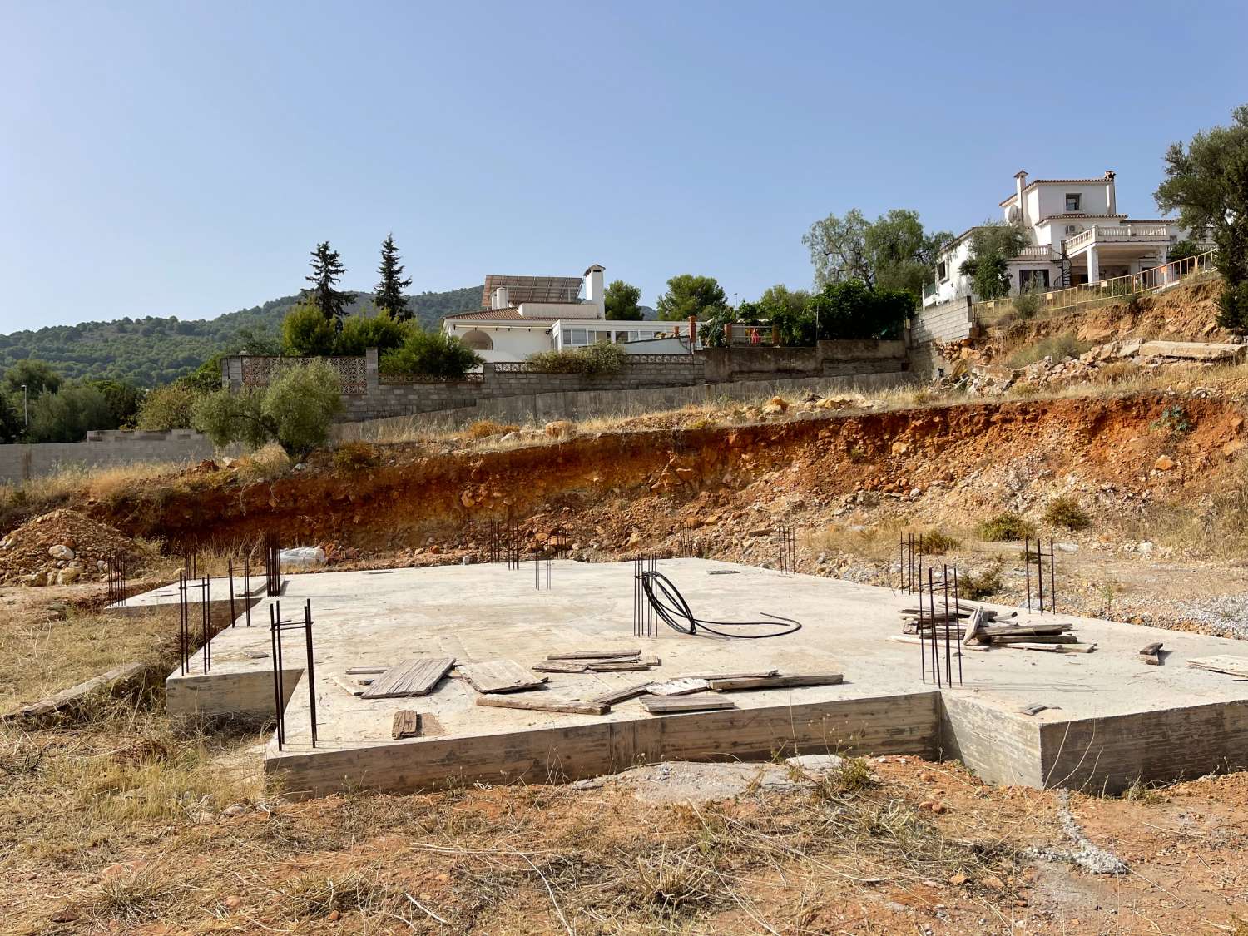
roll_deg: +1.9
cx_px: 624
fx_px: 937
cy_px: 468
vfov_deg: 53.1
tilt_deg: +0.6
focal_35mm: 26
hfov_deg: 67.3
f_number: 1.6
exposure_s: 1/5618
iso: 32
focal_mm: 5.1
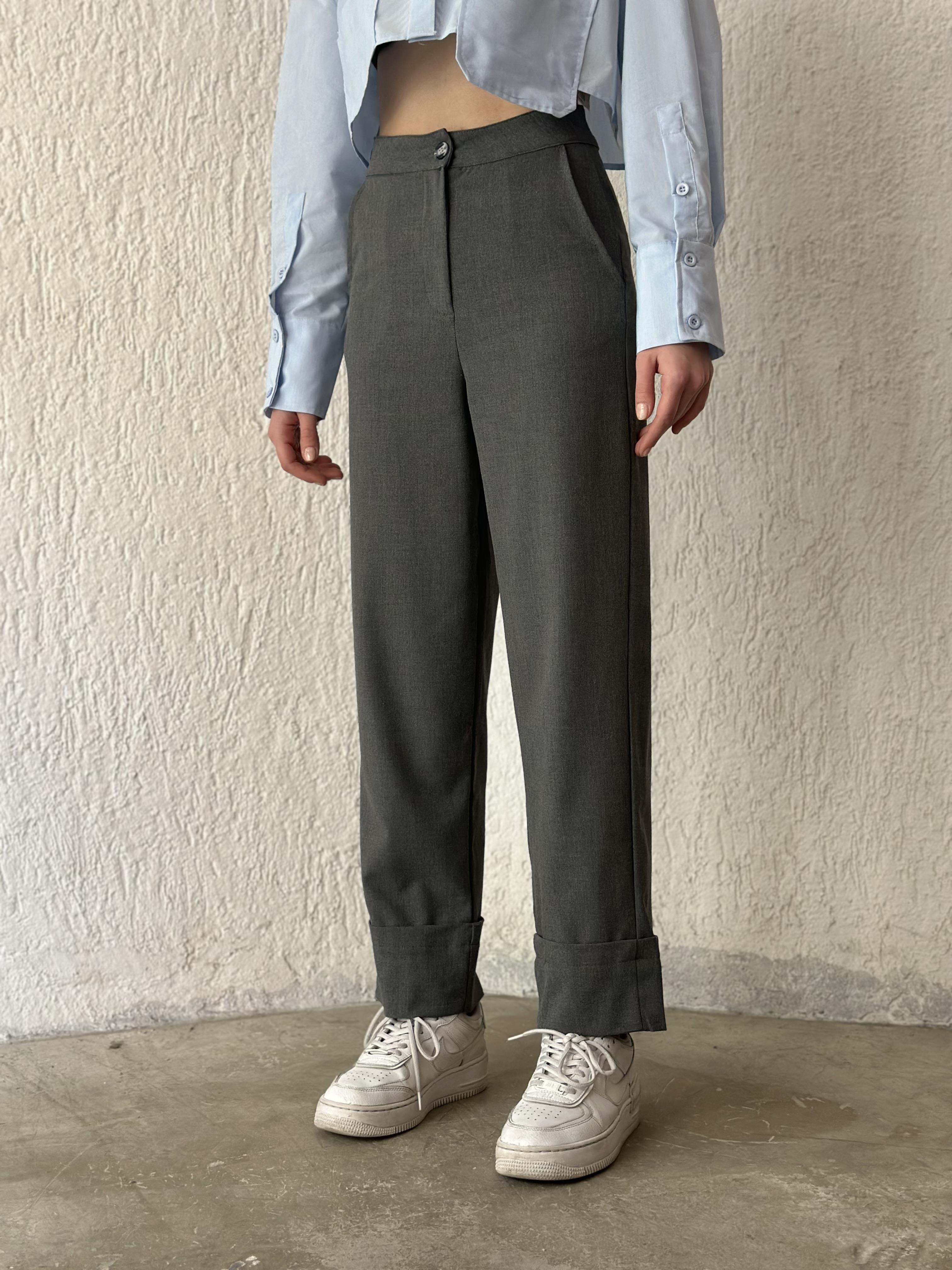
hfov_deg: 30.3
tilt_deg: -2.2
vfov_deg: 39.7
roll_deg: +0.2
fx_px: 1760
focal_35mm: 48
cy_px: 635
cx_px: 476
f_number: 1.78
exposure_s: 1/97
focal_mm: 6.86
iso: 125
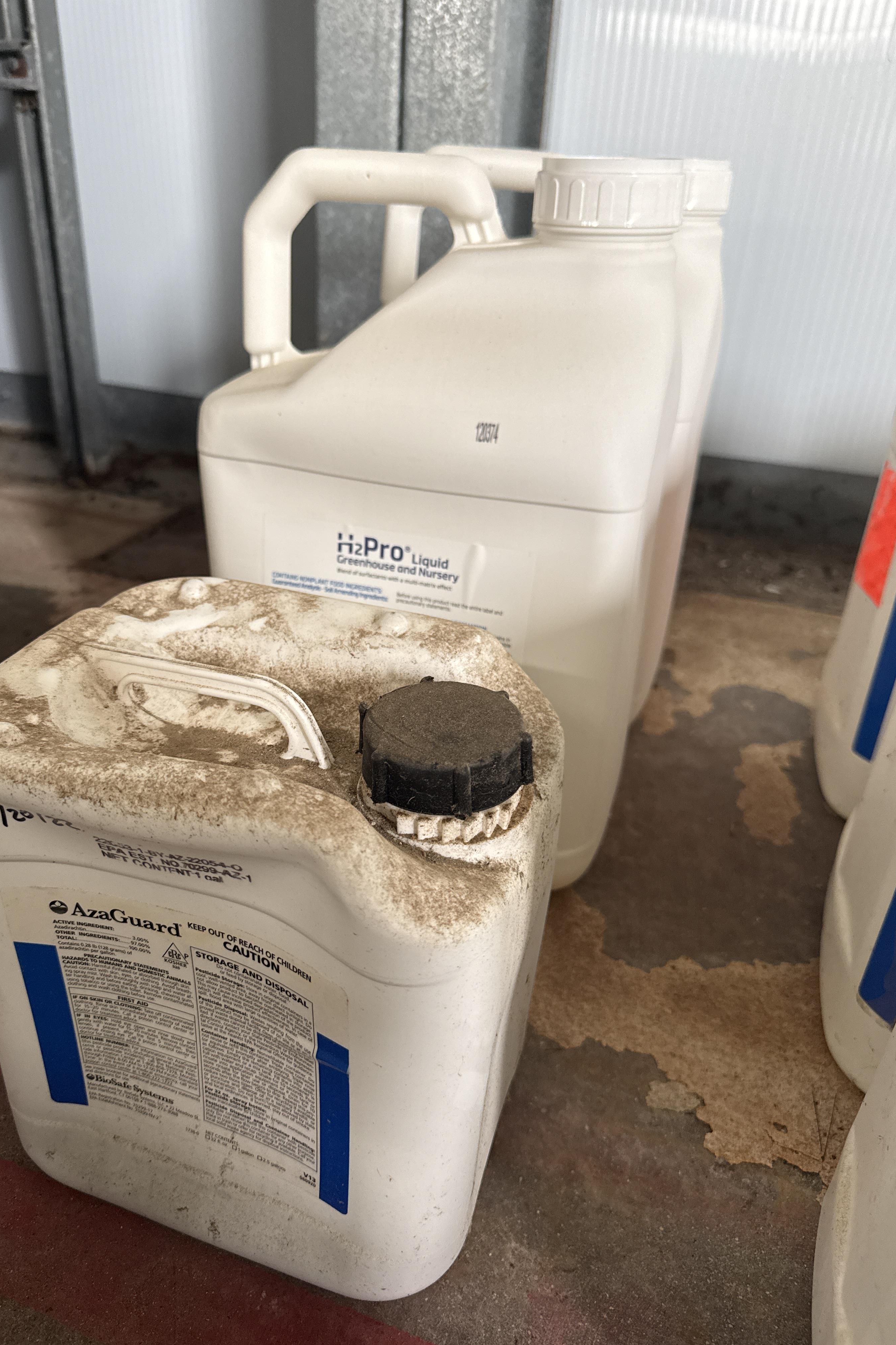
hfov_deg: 51.2
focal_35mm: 25
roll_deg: -2.3
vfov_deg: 71.5
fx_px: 933
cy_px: 673
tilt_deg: -28.8
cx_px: 402
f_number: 1.78
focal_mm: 6.76
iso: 200
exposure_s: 1/83
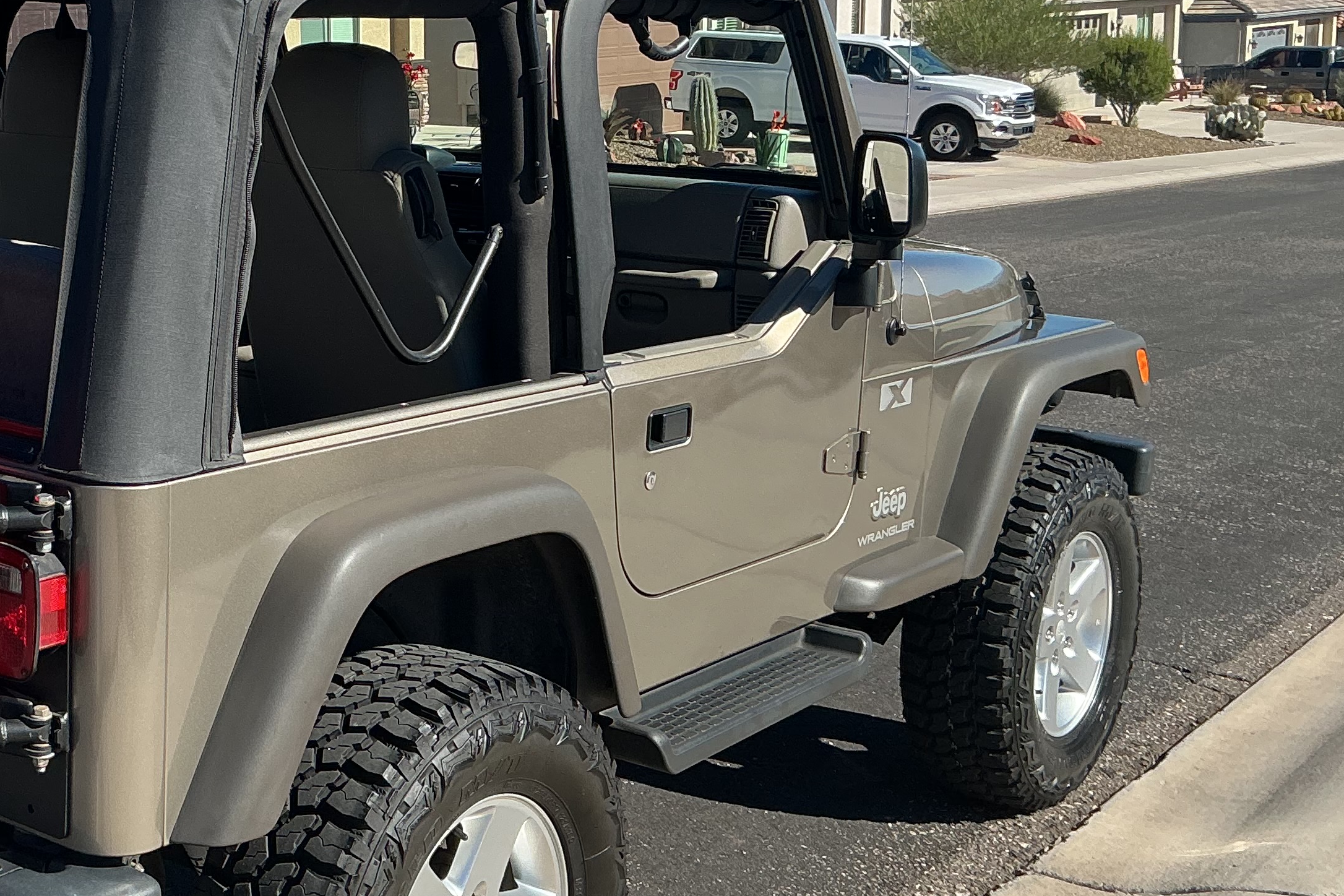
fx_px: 2091
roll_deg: +1.3
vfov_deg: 24.1
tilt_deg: -9.5
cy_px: 344
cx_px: 195
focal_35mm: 56
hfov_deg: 34.1
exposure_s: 1/1342
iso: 25
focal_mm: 3
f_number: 1.8
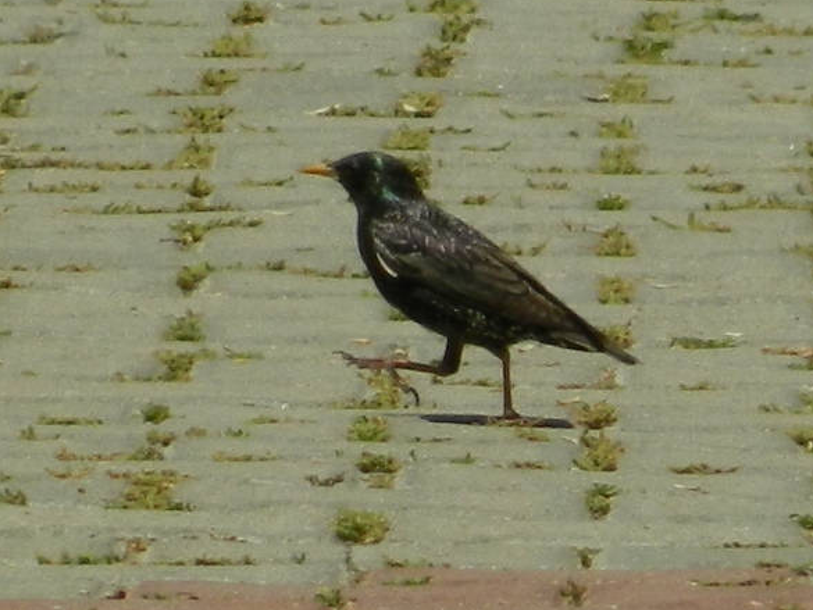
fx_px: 13484
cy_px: 303
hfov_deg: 3.5
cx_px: 432
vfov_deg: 2.6
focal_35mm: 574
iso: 80
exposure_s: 1/800
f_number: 5.8
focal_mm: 94.5
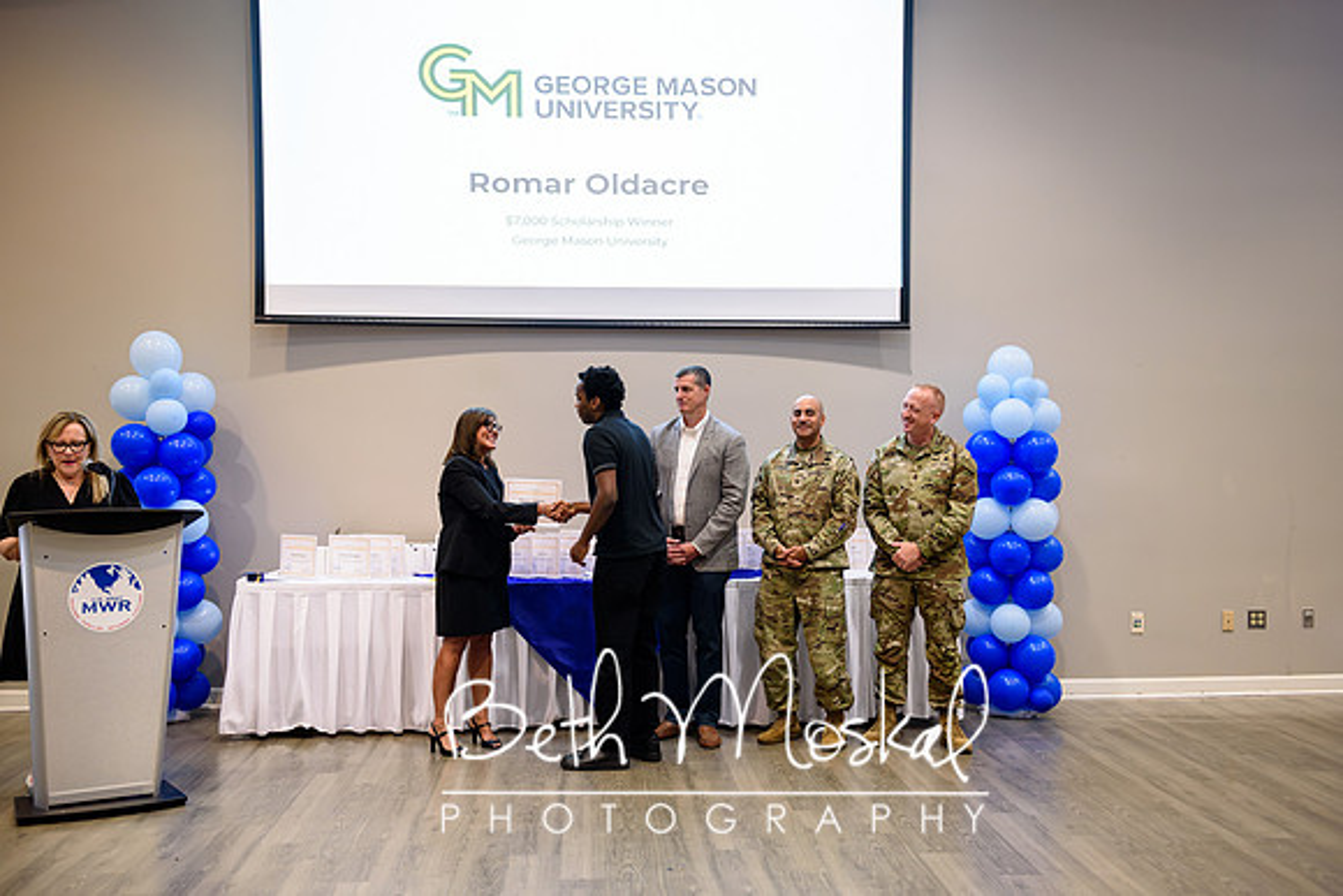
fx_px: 1567
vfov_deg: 31.9
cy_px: 448
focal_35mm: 42
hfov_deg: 46.4
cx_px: 672
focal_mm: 42
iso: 1000
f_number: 2.8
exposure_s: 1/160
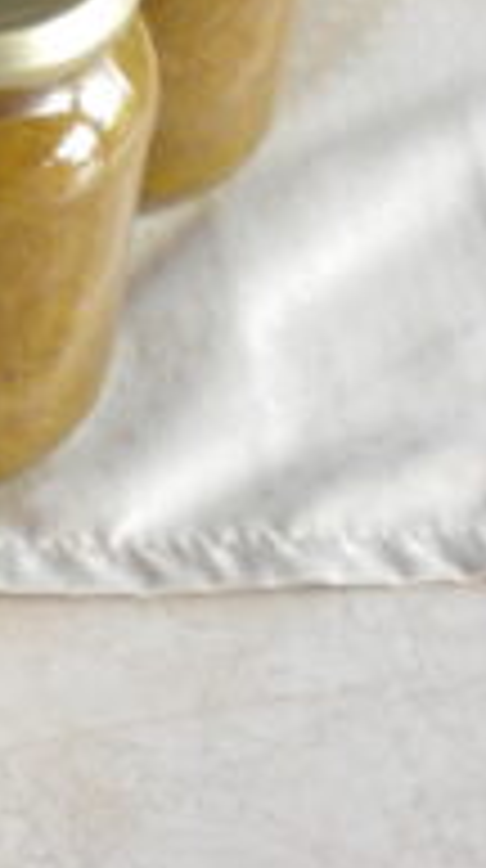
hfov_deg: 8.6
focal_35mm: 134
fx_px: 3082
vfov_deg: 15.6
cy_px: -121
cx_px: -446
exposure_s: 1/60
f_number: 3.5
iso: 199
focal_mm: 6.6
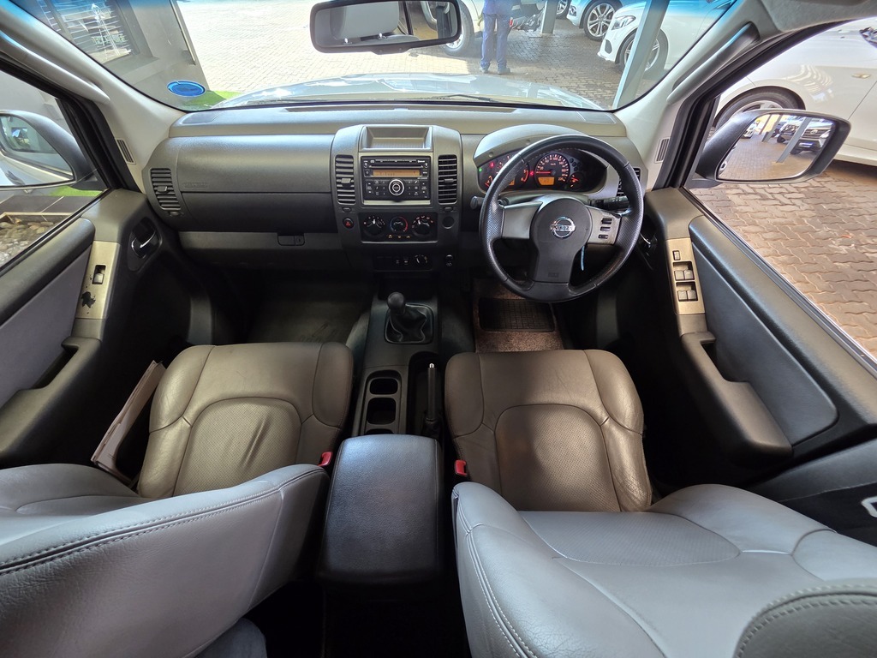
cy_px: 329
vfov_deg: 89.9
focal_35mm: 13
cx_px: 438
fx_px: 329
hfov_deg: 106.2
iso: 160
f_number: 2.2
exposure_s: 1/50
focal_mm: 2.2
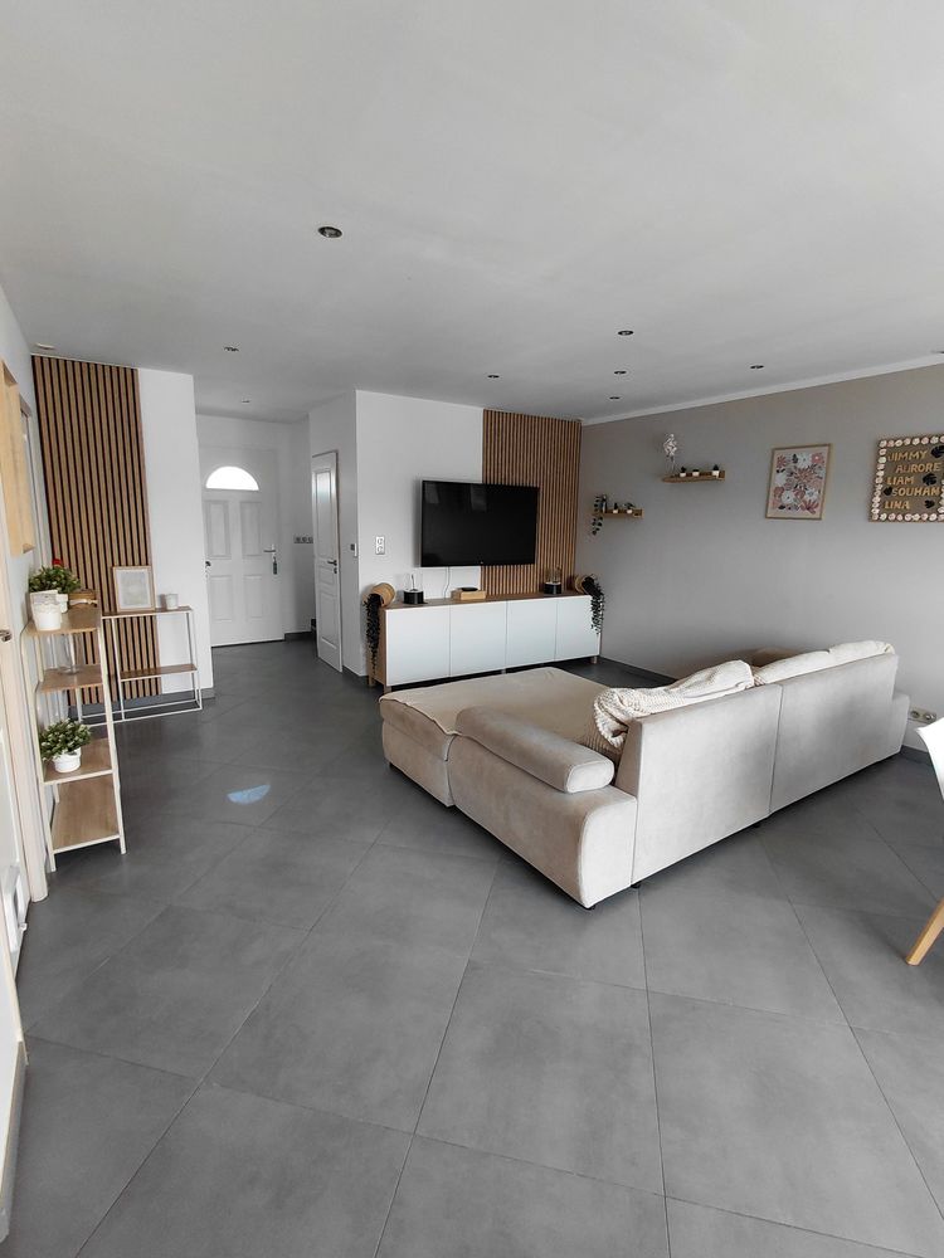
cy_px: 629
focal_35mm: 16
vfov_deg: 94.5
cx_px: 472
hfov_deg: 78.1
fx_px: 582
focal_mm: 1.64
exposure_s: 1/120
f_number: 2.2
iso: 80
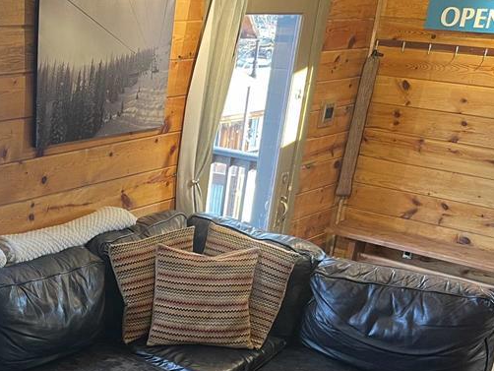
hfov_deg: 33.4
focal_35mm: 53
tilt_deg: -25.2
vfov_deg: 26.5
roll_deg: +0.1
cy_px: 345
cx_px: 11
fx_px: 757
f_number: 1.6
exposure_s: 1/60
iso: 250
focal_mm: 5.1
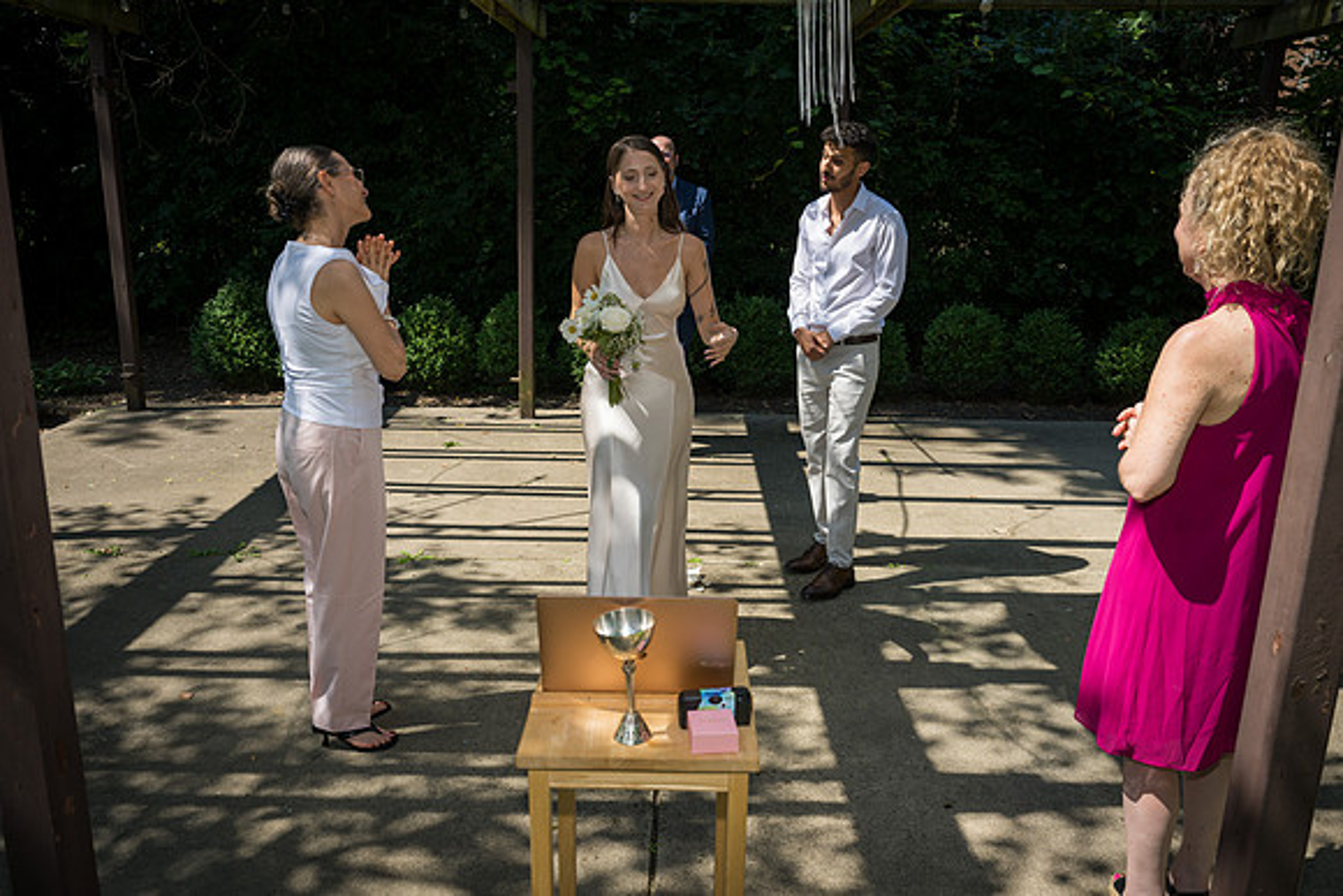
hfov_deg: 65.4
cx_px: 676
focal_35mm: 28
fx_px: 1046
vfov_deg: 46.4
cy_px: 448
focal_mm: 27.5
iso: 100
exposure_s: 1/500
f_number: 4.8
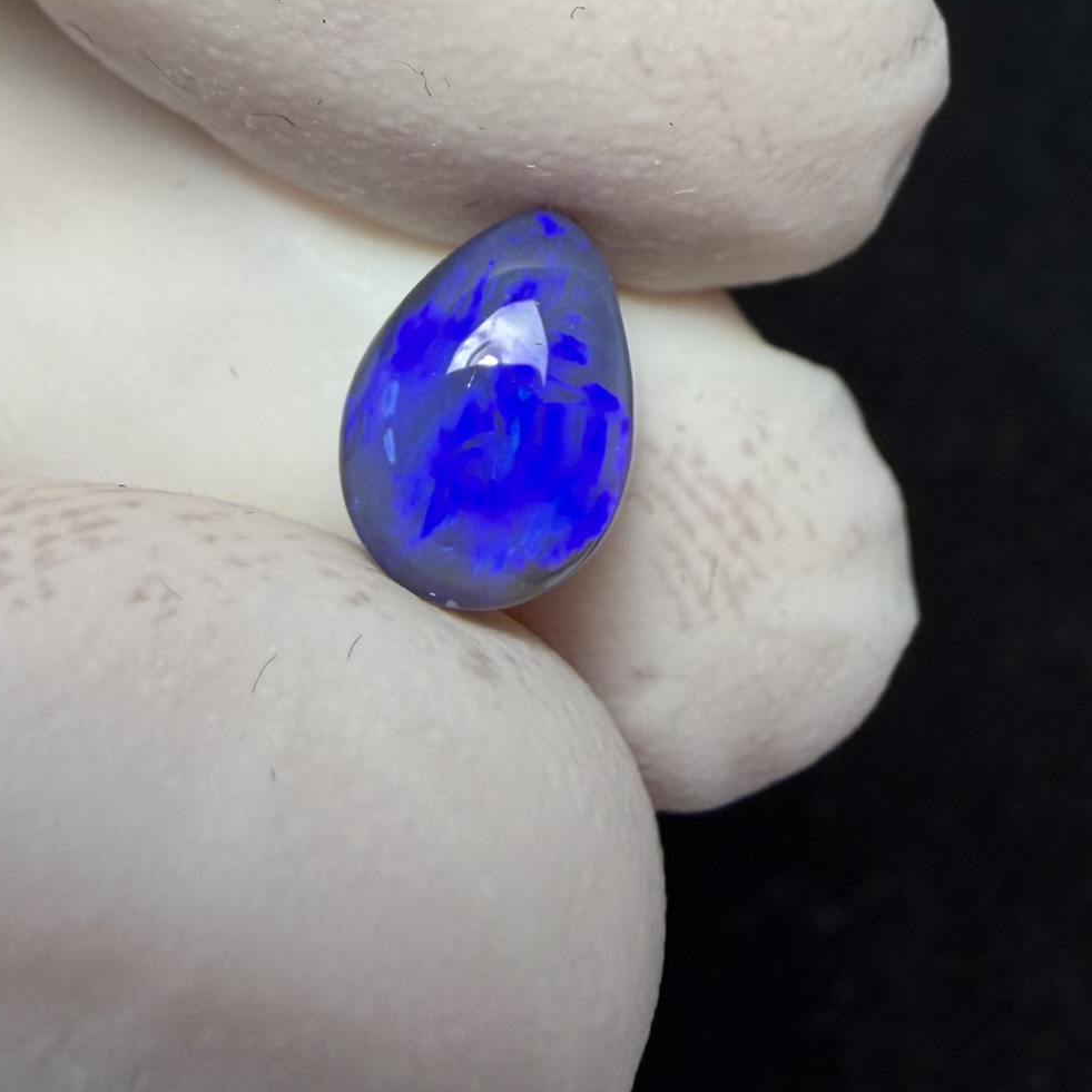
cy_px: 434
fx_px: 1713
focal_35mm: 48
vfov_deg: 35.2
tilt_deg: -64.3
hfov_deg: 35.4
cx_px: 560
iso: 64
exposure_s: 1/100
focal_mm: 2.22
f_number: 2.2
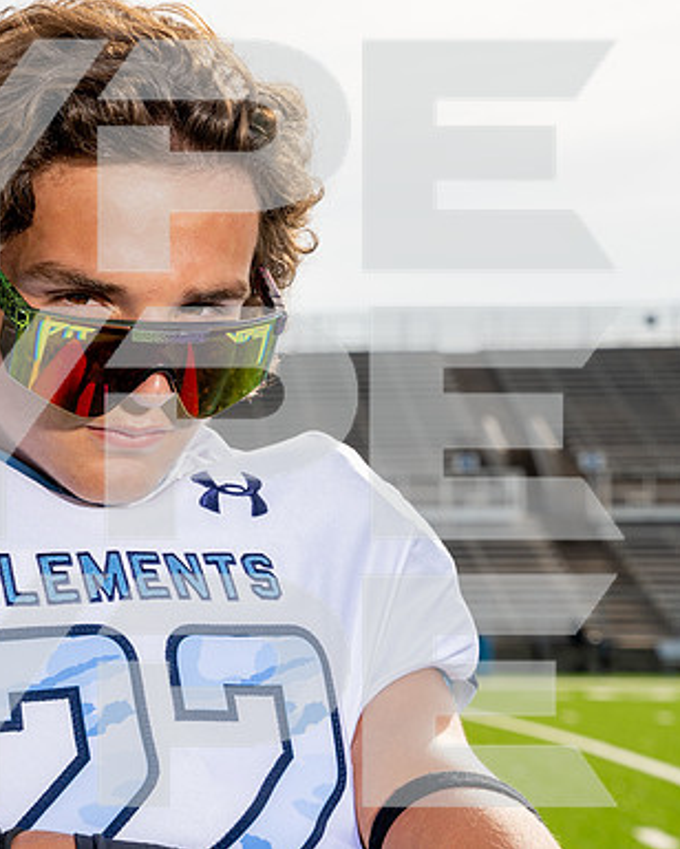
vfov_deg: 19.4
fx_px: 2491
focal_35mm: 99
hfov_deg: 15.4
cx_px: 62
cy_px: 424
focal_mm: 70
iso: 100
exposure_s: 1/250
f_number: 8
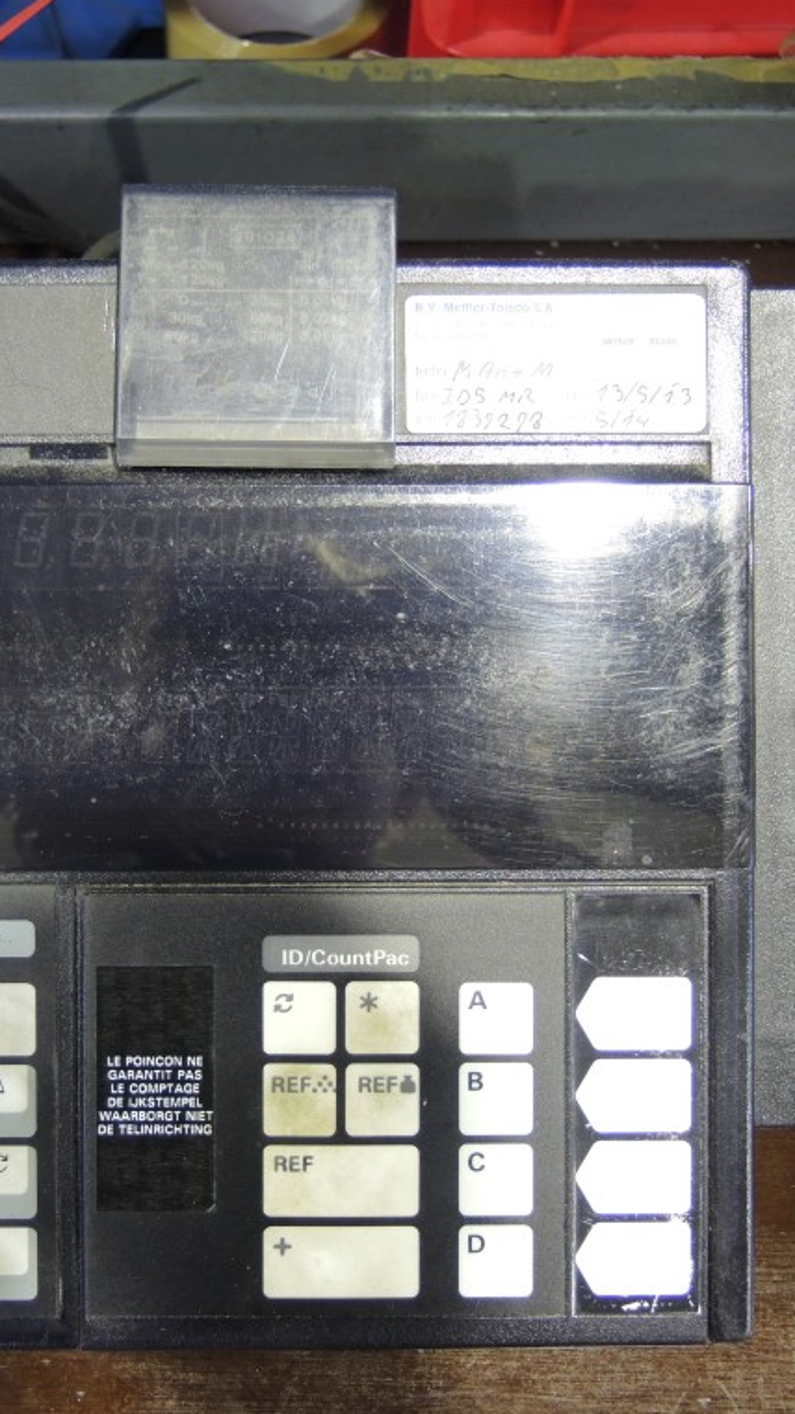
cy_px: 704
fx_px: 1649
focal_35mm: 44
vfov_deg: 46.4
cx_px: 293
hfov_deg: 27.0
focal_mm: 6.5
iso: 400
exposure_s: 1/13
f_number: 2
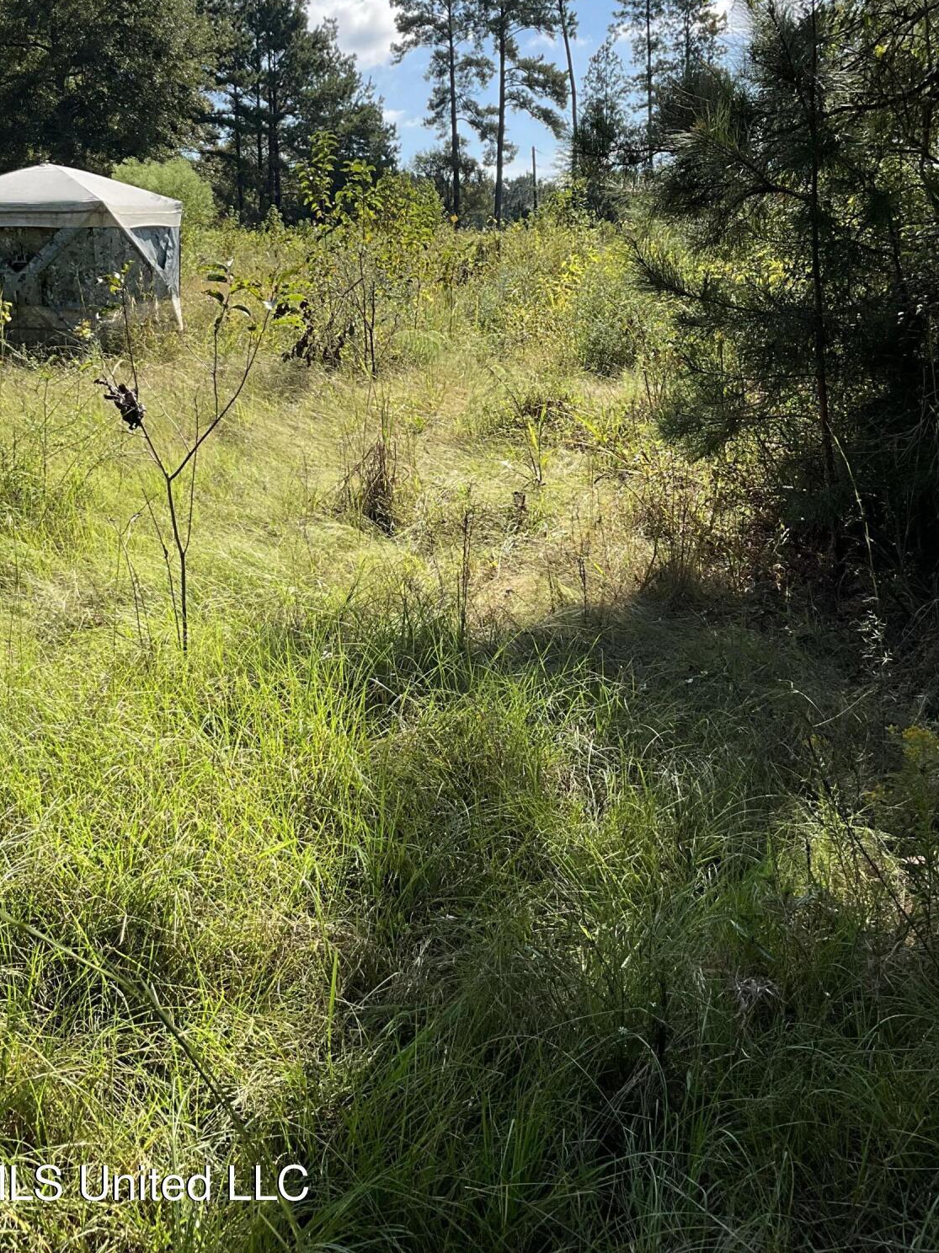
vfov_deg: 47.1
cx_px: 442
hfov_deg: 36.8
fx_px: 1411
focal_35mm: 39
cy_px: 418
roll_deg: +0.6
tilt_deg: -5.5
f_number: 1.8
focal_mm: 3
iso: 25
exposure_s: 1/1451
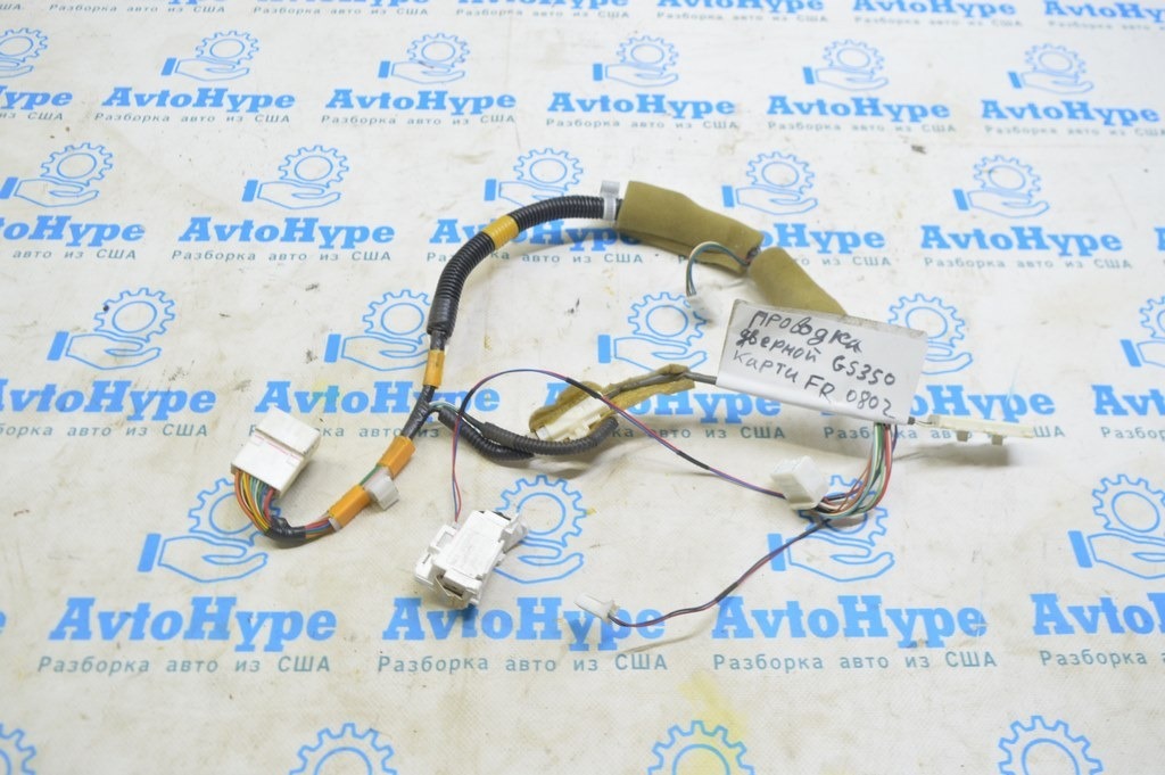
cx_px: 582
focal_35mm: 32
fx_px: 1019
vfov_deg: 41.6
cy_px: 388
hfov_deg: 59.5
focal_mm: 21
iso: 400
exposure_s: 1/15
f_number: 5.6
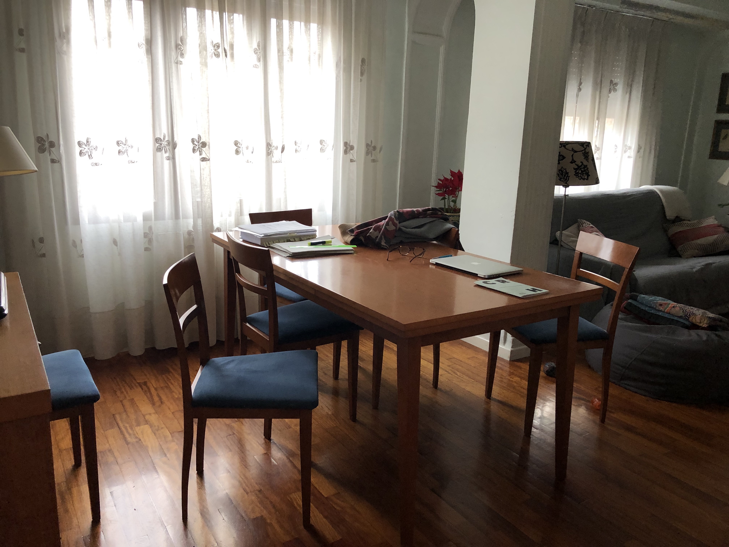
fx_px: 590
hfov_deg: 63.4
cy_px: 274
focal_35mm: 28
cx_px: 364
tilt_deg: -12.6
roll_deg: -2.1
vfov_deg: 49.7
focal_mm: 3.99
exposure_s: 1/25
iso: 40
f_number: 1.8
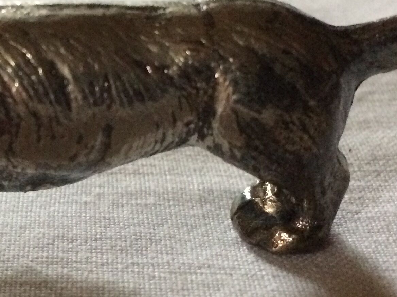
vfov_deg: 18.2
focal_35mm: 81
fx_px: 929
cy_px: 143
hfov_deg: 23.6
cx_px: 49
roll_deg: -0.2
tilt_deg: -29.7
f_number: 2.2
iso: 400
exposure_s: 1/17
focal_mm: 4.15
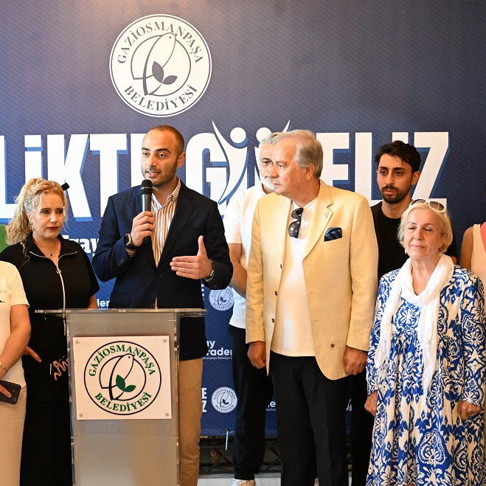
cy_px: 241
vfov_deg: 25.7
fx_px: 1064
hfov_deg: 25.6
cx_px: 156
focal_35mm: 67
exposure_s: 1/200
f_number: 4.5
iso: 5000
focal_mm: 52
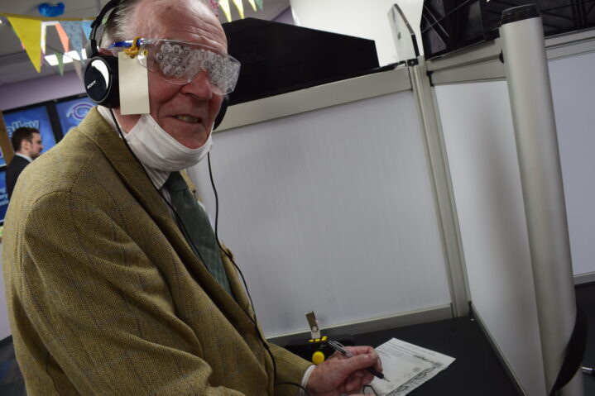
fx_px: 545
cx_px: 298
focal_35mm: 33
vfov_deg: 40.0
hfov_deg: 57.2
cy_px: 198
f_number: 6.3
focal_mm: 22
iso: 400
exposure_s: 1/20
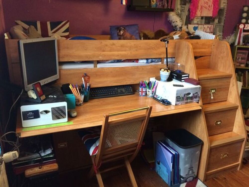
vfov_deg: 48.2
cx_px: 124
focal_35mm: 29
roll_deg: -0.8
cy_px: 94
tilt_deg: -18.3
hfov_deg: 61.7
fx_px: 209
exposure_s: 1/17
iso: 400
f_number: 2.2
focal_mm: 4.15
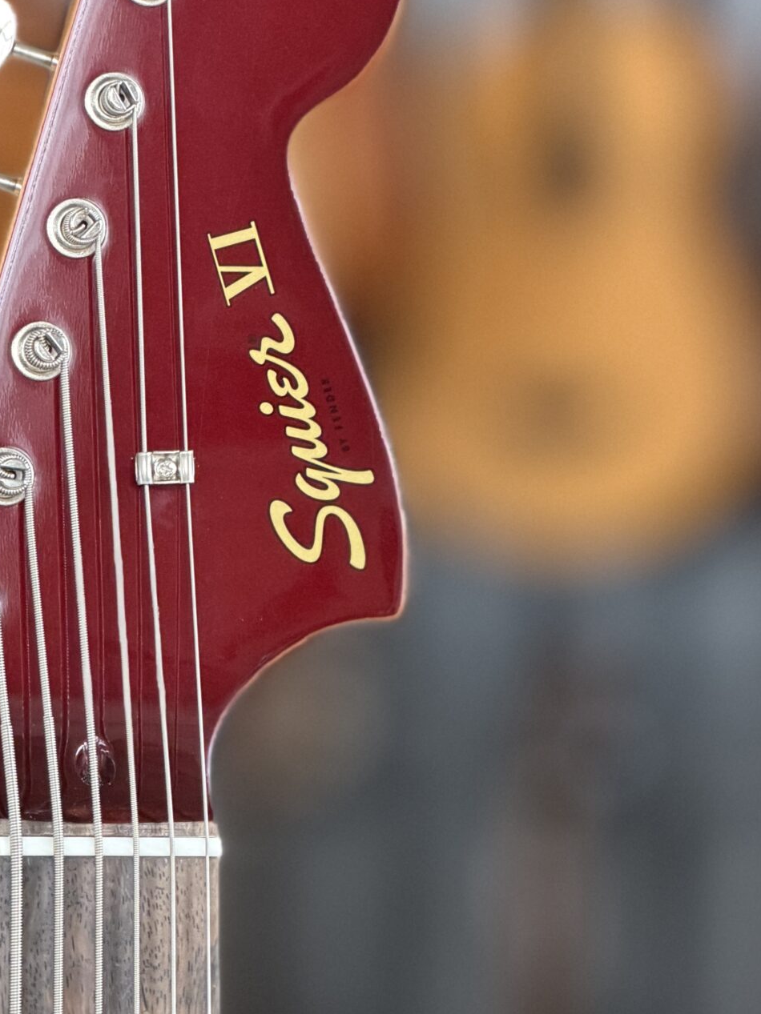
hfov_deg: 7.3
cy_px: 695
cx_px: 159
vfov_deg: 9.8
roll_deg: -0.3
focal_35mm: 202
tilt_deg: -4.3
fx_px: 5922
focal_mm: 16.89
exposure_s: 1/81
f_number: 2.8
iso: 500
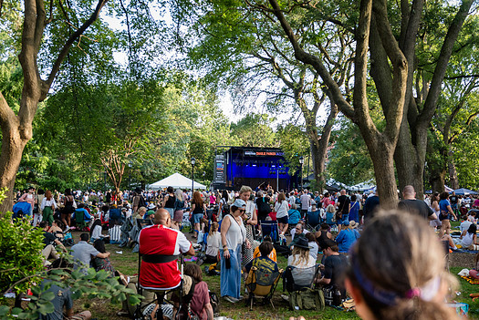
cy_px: 166
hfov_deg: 46.4
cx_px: 239
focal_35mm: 42
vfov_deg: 31.9
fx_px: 559
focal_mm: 38
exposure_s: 1/320
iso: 800
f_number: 3.5
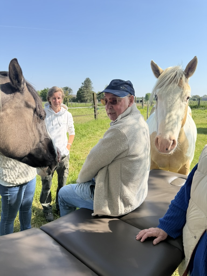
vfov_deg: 71.6
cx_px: 104
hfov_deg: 56.8
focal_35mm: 24
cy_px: 138
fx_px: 191
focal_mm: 6.76
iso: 80
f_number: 1.78
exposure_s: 1/3021
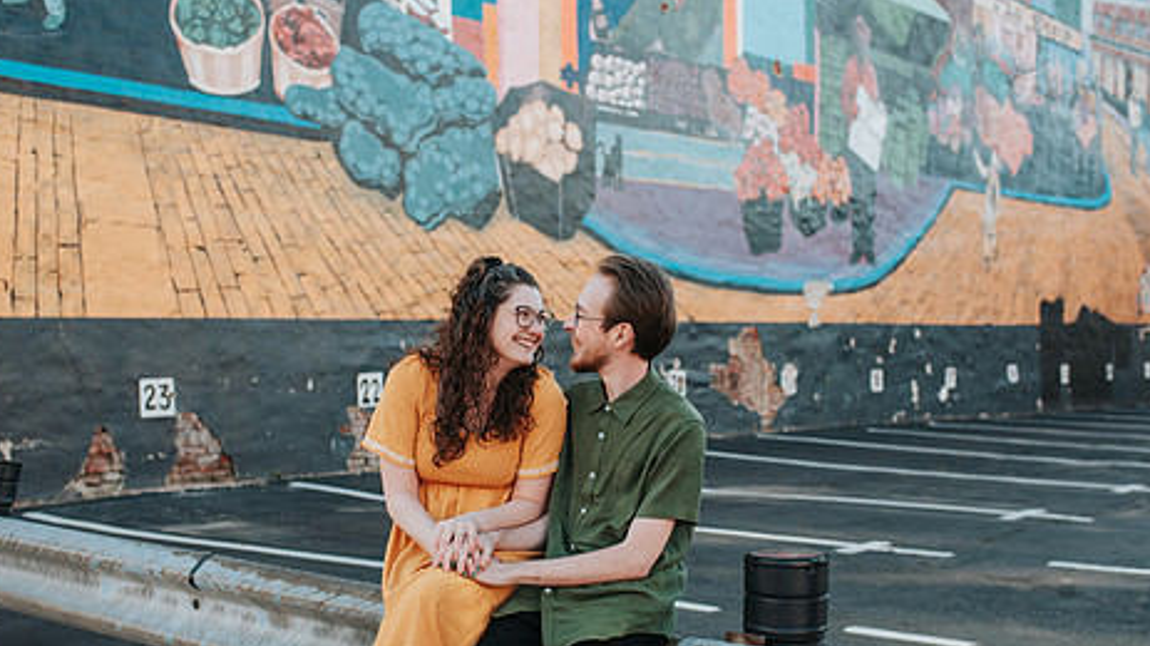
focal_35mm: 48
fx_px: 1463
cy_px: 398
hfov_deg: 42.9
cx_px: 571
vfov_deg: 24.8
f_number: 3.2
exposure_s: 1/1250
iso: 720
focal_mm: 35
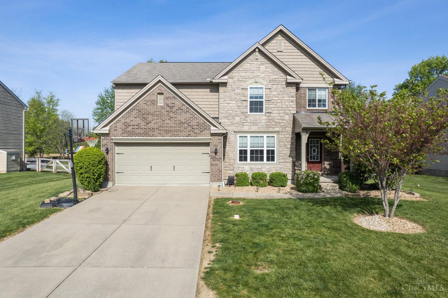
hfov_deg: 78.6
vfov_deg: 57.2
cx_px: 224
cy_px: 149
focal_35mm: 22
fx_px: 274
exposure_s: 1/2500
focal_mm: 8.38
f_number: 2.8
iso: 100
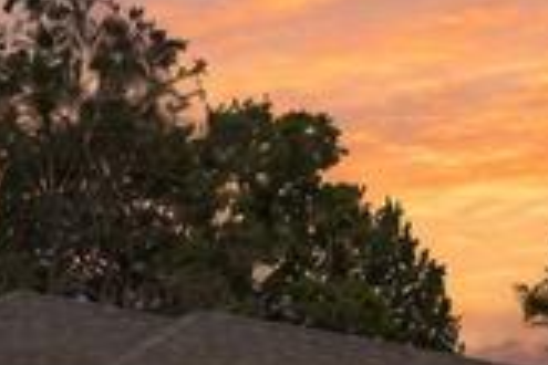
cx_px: -651
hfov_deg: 13.6
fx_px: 1843
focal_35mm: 121
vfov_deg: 10.7
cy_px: 637
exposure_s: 1/1600
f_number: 8
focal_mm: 13
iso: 250
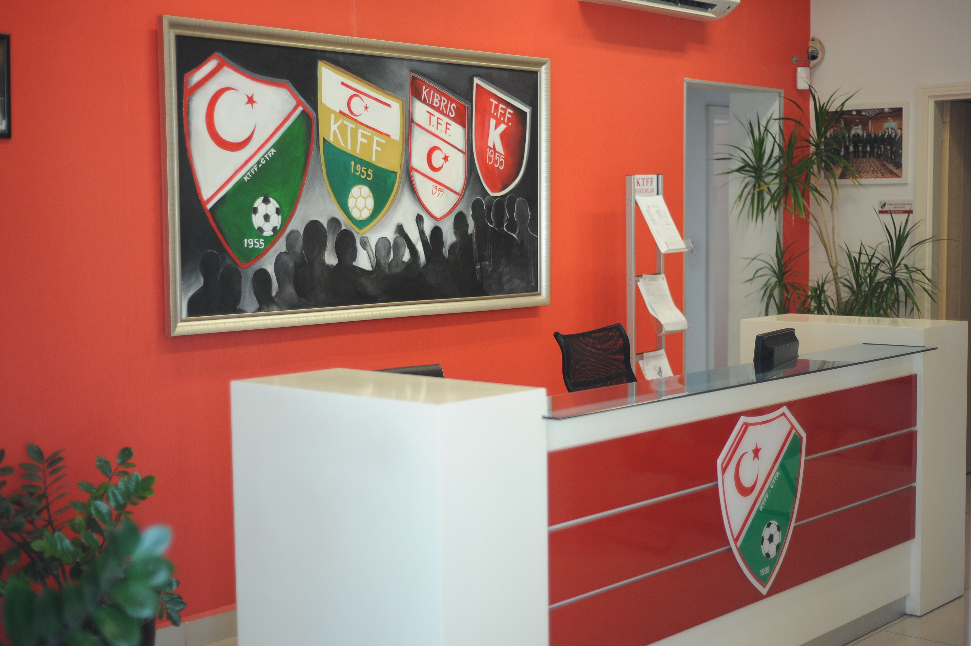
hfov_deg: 39.6
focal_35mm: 50
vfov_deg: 27.0
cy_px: 323
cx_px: 486
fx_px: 1348
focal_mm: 50
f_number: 1.8
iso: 1000
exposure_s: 1/400
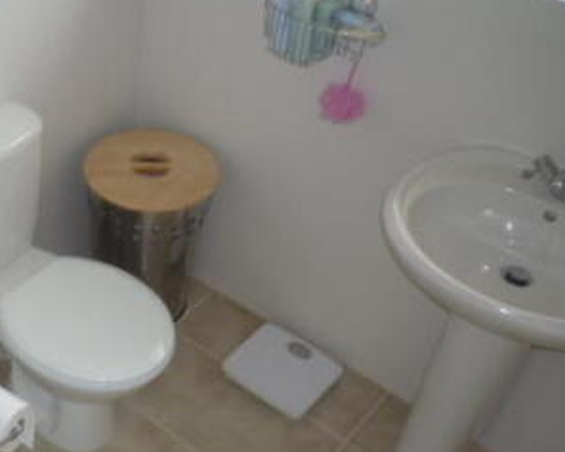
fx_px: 803
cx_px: 79
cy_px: 297
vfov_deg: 31.3
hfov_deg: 36.8
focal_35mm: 48
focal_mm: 4.4
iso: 100
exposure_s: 1/30
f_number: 2.8
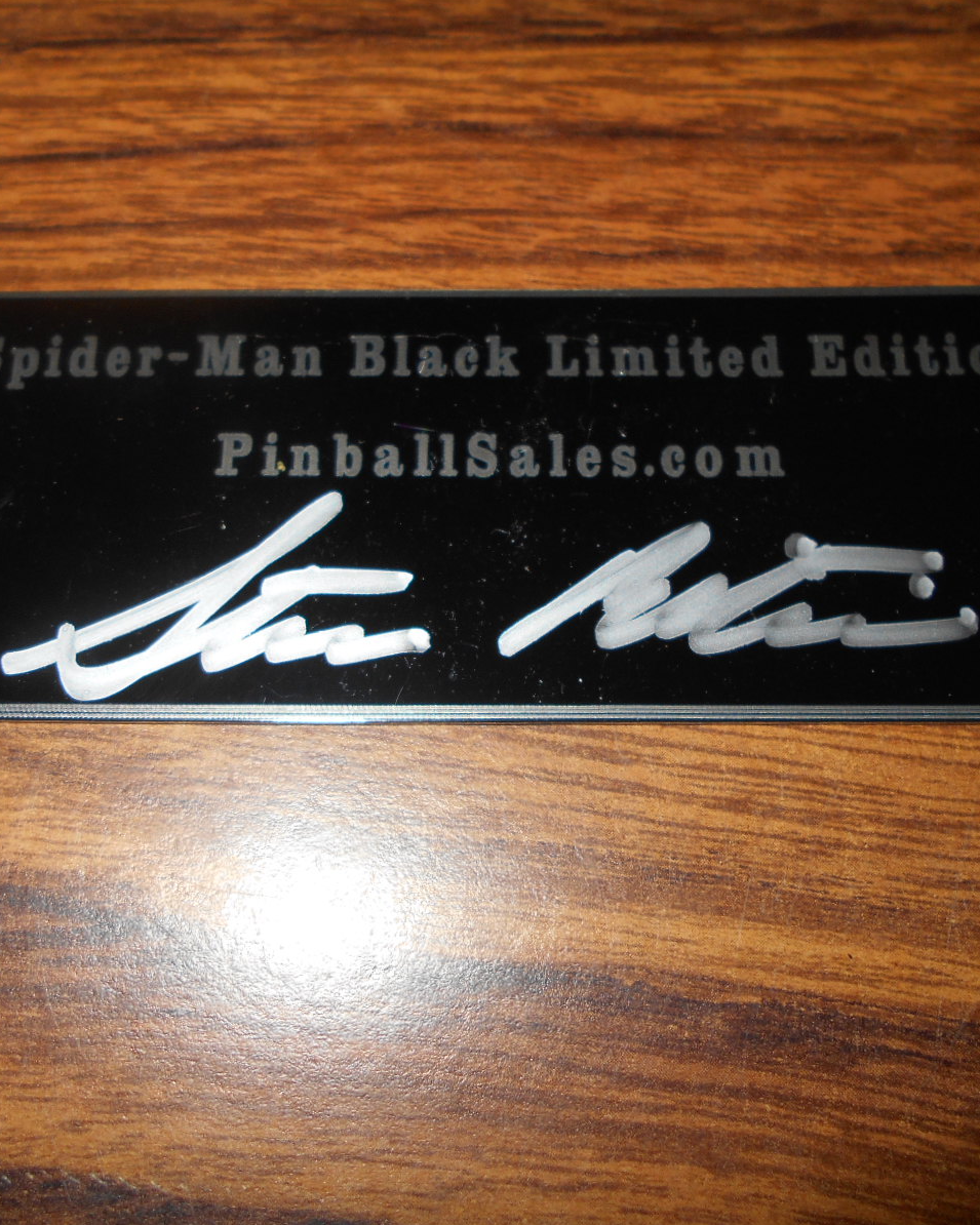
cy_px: 611
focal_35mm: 34
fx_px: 1233
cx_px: 429
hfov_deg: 43.3
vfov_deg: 52.8
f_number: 8
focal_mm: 4.6
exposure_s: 1/25
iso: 80
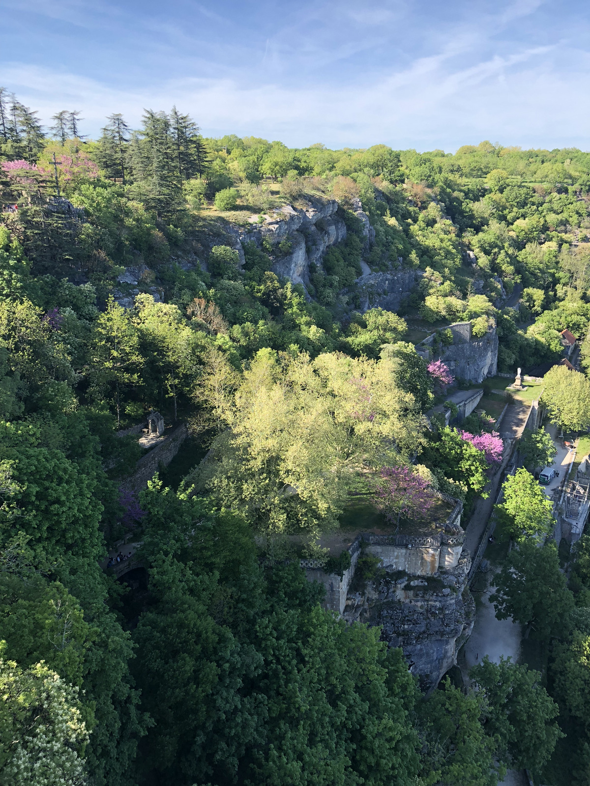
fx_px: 636
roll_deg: -0.1
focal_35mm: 28
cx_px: 295
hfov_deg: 49.7
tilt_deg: -18.1
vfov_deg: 63.4
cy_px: 393
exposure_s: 1/552
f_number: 1.8
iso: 20
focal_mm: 4
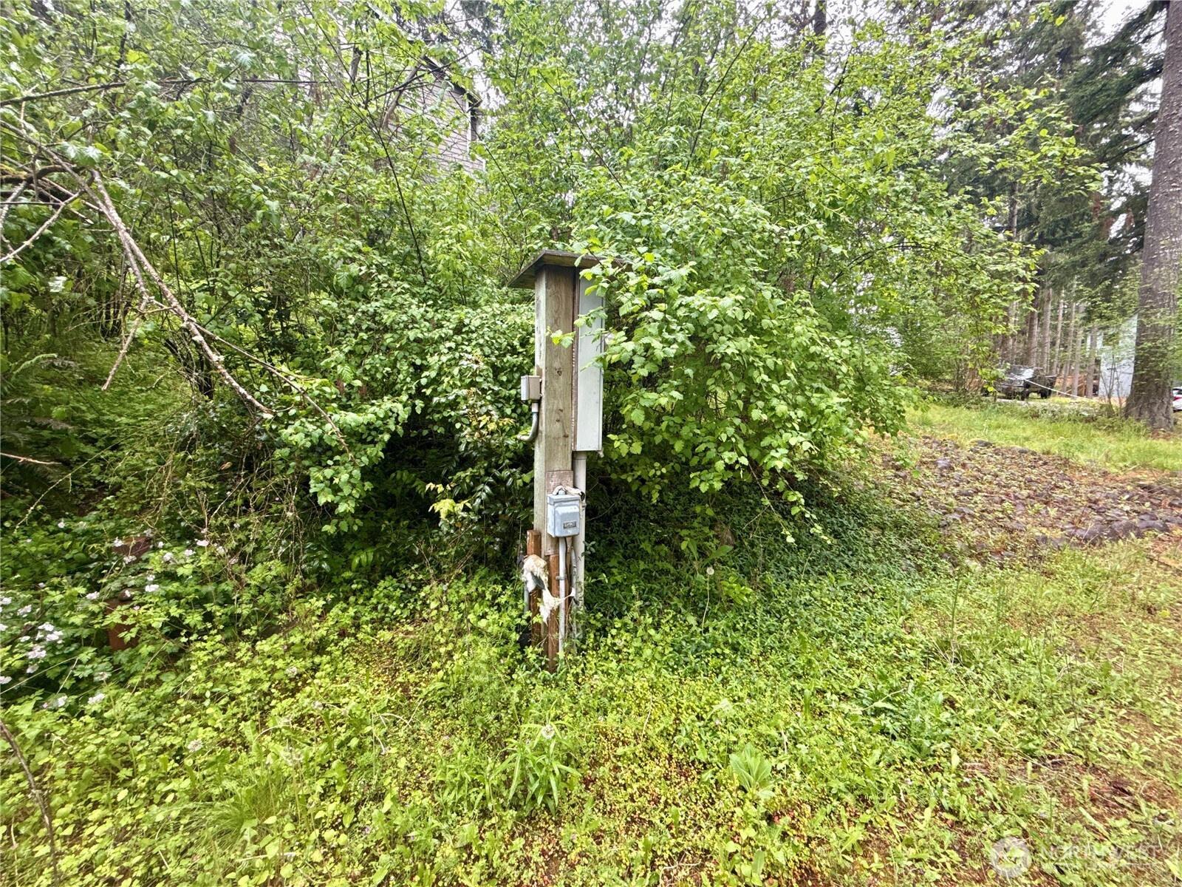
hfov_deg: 102.1
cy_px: 444
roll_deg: -0.3
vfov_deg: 85.7
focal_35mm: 14
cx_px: 591
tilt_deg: -3.6
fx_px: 478
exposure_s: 1/99
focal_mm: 2.22
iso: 200
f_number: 2.2
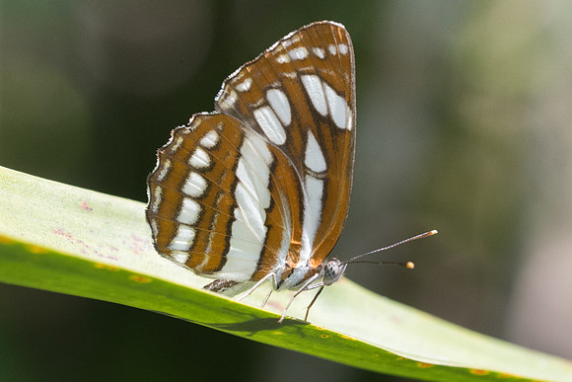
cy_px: 183
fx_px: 6829
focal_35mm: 430
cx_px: 299
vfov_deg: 3.2
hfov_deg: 4.8
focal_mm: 150
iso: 800
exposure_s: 1/800
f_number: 8
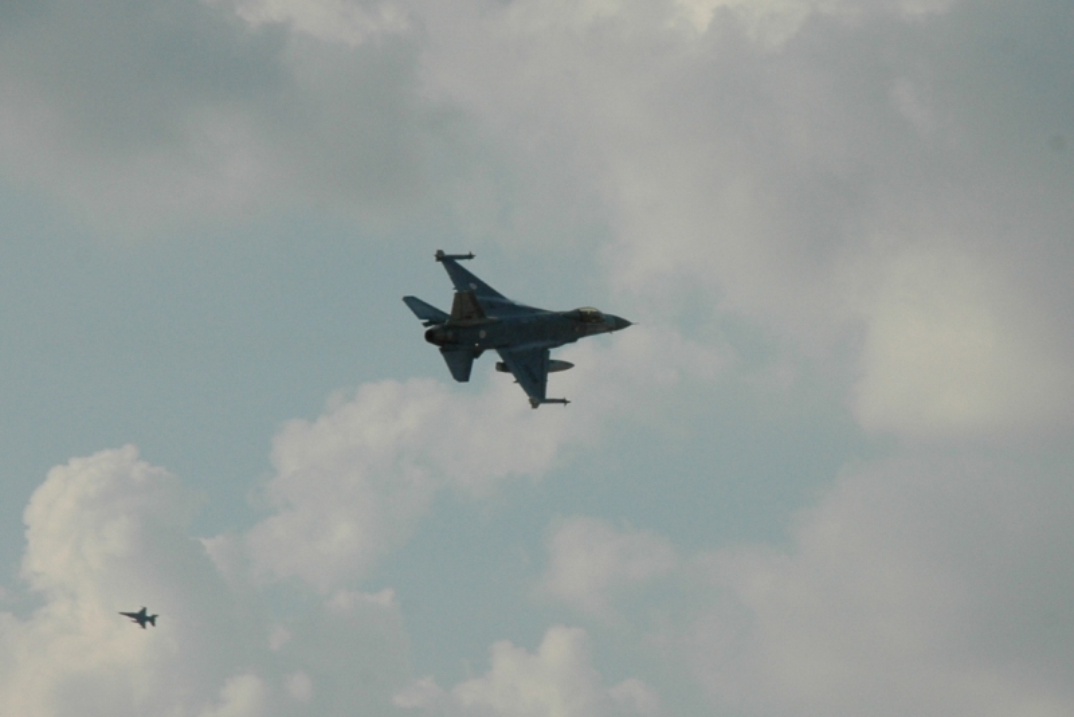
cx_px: 537
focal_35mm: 105
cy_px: 358
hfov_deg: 19.4
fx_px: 3133
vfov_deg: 13.1
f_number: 11
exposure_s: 1/500
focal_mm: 70
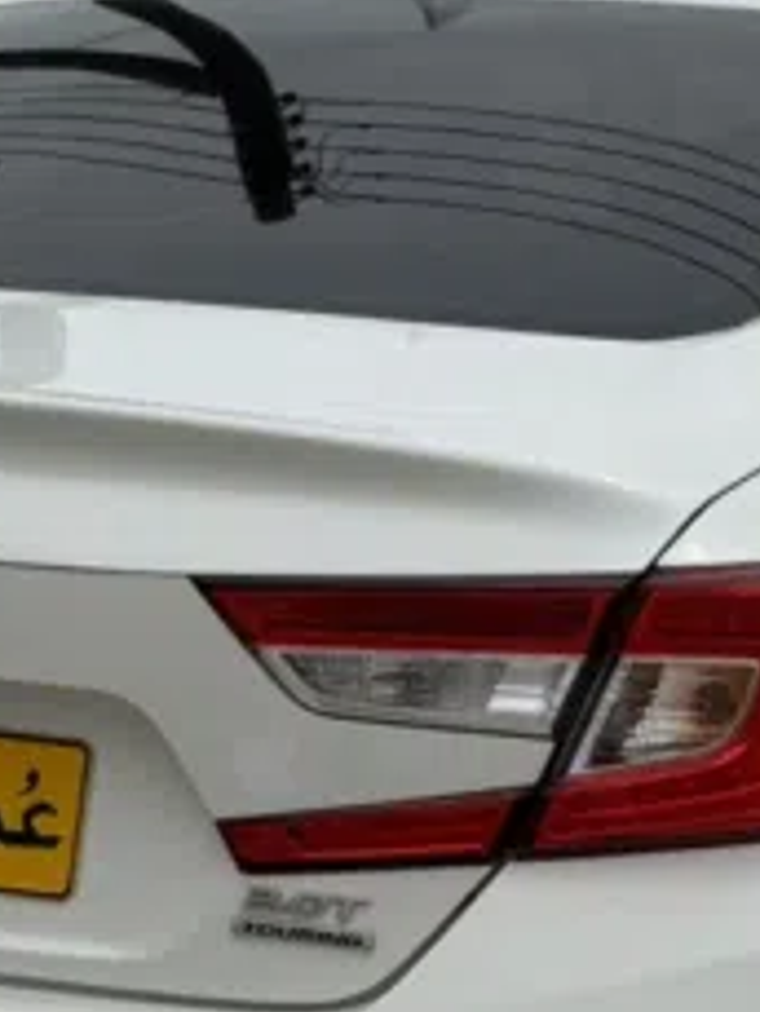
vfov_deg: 28.3
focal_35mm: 67
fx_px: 1960
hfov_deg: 21.9
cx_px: 358
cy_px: 190
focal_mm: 6.76
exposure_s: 1/9091
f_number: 1.78
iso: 80
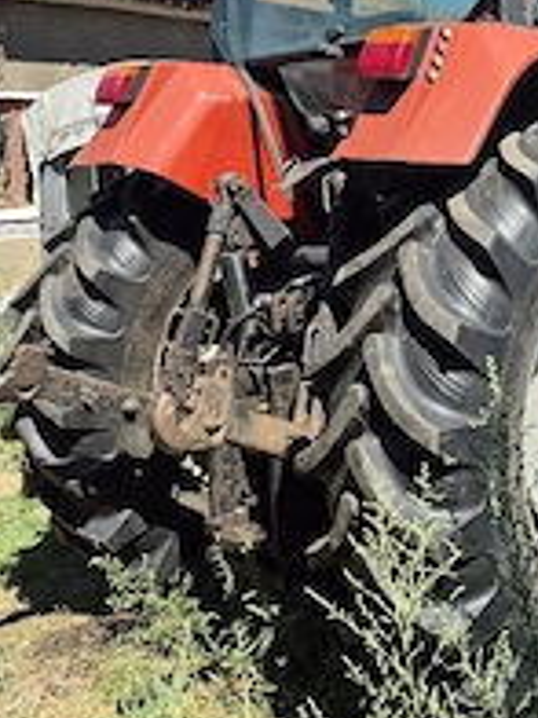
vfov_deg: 39.0
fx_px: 974
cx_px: 545
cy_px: 150
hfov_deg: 28.8
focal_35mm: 47
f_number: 1.8
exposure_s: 1/1429
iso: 25
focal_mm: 5.4
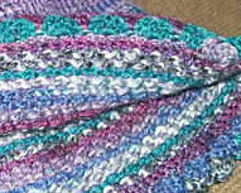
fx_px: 657
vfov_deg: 16.6
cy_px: 151
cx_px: -15
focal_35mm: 92
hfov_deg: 20.0
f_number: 2.7
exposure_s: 1/60
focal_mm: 6
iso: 64
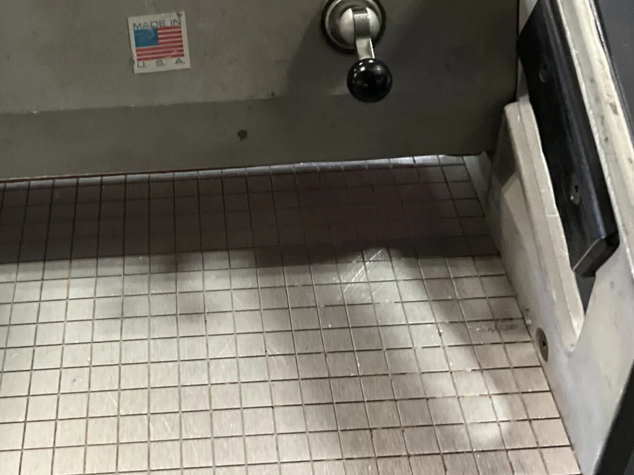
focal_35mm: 56
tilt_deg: -34.2
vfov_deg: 25.6
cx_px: 209
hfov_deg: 34.0
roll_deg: +2.3
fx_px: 1026
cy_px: 85
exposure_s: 1/38
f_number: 1.8
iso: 320
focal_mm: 3
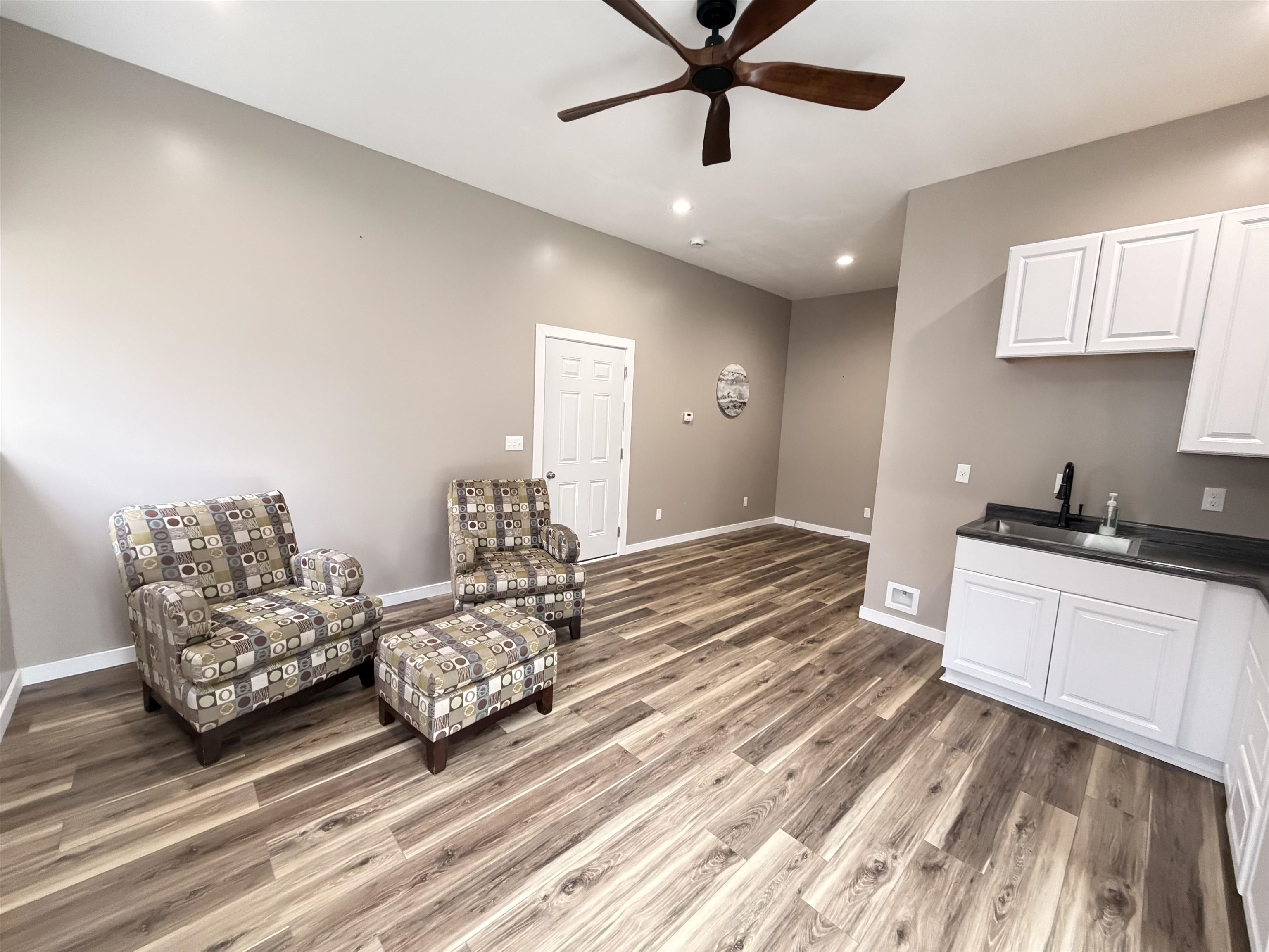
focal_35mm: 14
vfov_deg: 85.7
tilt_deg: -6.5
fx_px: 513
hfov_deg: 102.1
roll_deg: -1.7
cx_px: 634
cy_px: 476
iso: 640
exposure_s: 1/60
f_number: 2.2
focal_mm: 2.22
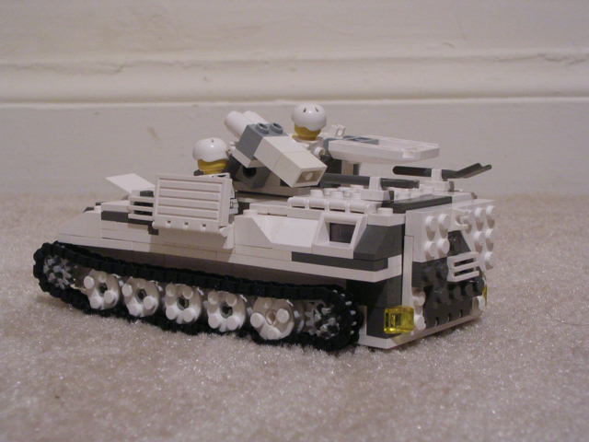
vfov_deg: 21.9
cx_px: 294
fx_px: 1140
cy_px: 221
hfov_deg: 29.0
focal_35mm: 67
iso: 400
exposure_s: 1/3.1
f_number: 3.6
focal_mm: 10.2
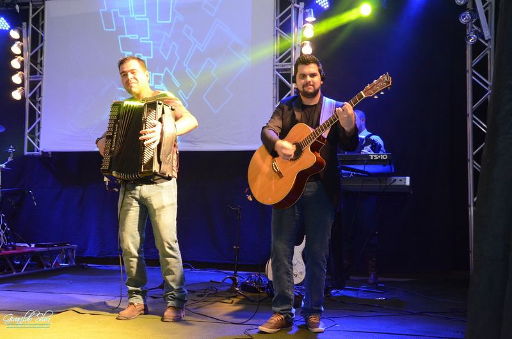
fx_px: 554
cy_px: 170
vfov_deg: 34.1
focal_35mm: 39
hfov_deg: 49.6
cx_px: 256
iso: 3200
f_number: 5
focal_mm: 26
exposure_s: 1/60
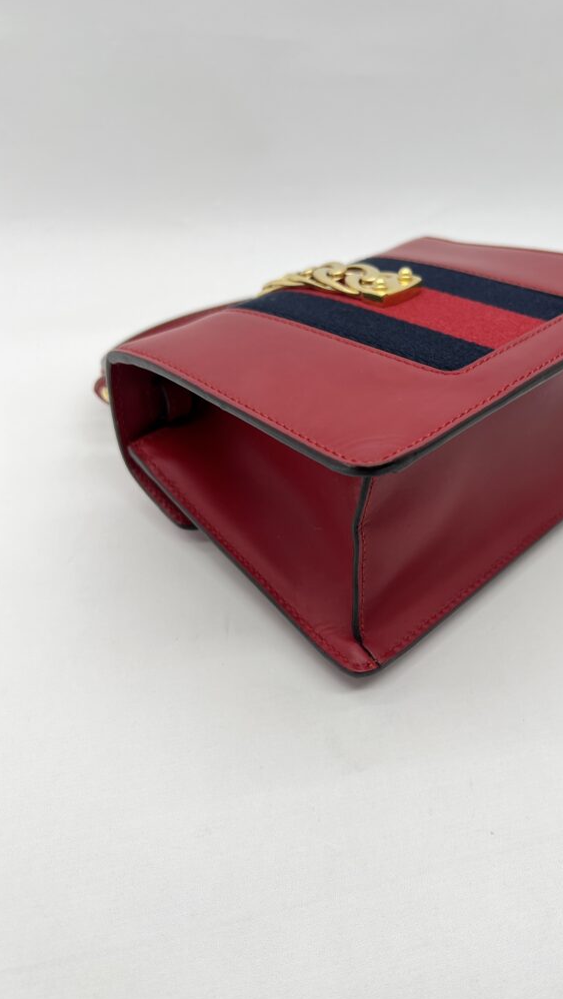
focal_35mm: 29
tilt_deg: -36.2
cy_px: 493
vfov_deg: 66.1
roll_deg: -4.0
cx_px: 364
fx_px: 769
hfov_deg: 39.8
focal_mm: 5.7
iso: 32
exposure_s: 1/148
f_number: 1.5
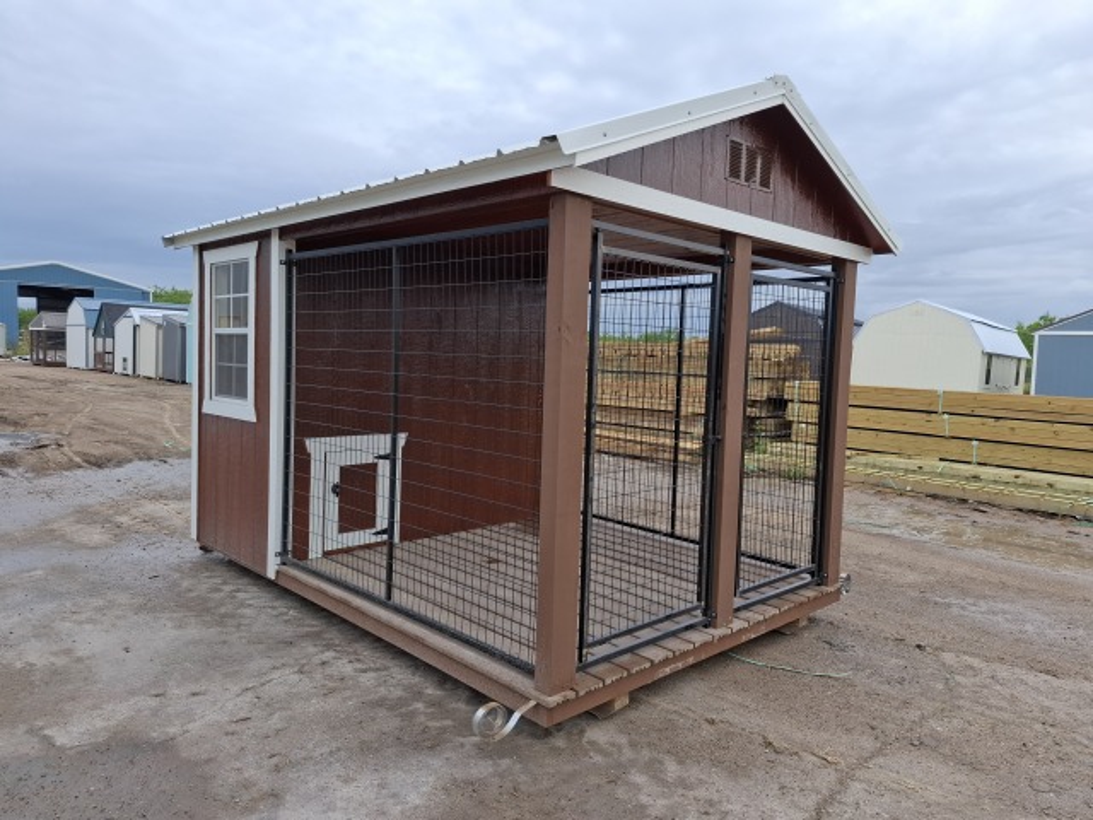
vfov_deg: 58.9
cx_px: 546
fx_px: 726
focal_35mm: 23
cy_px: 410
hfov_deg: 73.9
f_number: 1.8
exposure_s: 1/286
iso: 50
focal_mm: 5.54
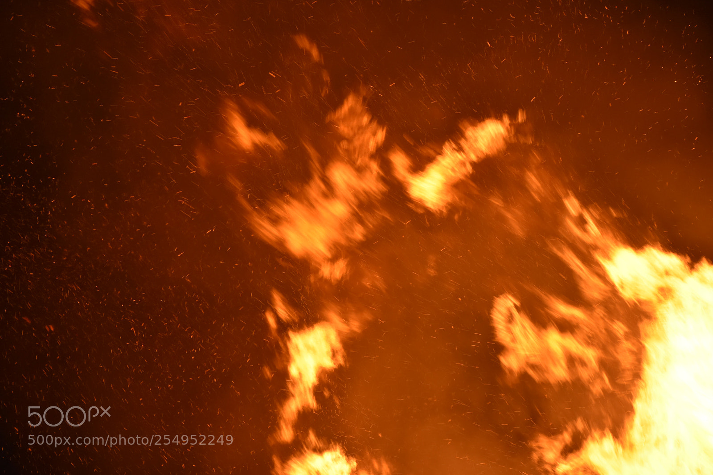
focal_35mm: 105
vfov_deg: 13.0
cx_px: 356
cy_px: 238
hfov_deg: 19.5
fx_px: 2079
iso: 800
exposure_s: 1/125
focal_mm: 70
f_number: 5.6
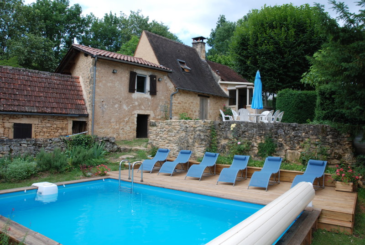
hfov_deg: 67.3
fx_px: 274
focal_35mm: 27
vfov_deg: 48.1
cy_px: 122
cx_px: 182
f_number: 6.3
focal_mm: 18
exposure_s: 1/160
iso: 100
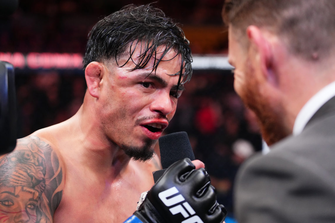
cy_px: 112
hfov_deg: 28.8
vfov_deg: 19.5
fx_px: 651
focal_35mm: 70
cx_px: 168
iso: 4000
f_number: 3.2
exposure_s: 1/1600
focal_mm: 70
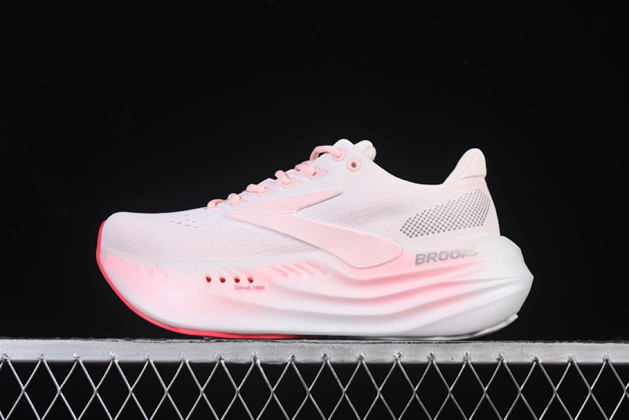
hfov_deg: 27.0
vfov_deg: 18.2
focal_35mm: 75
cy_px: 210
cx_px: 314
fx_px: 1310
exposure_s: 1/80
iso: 160
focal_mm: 50
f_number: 8
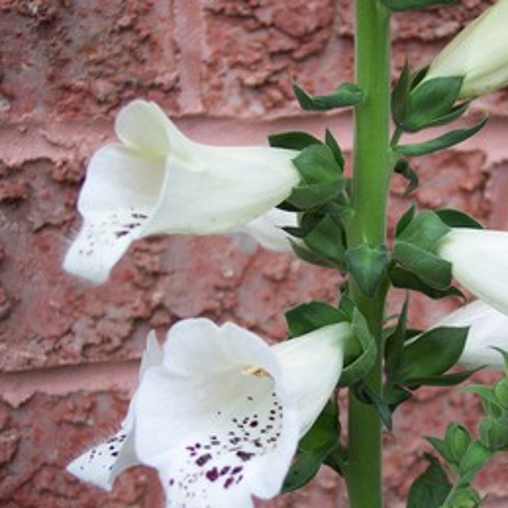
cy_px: 279
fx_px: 946
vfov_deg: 30.0
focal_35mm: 57
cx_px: 386
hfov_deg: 29.5
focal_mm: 8
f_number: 2.8
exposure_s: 1/350
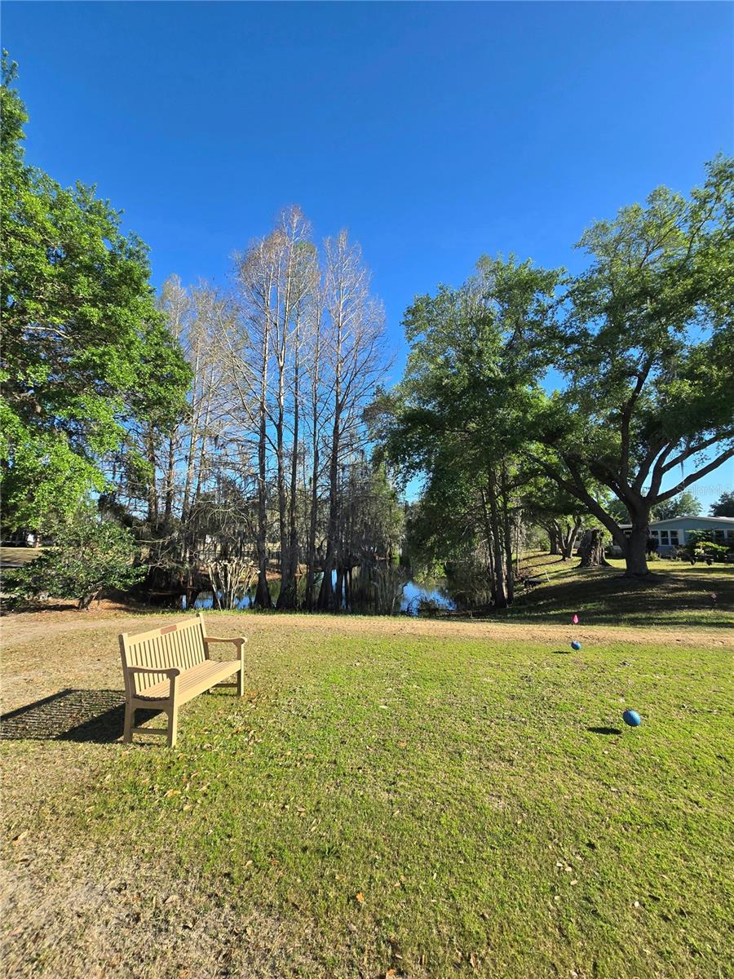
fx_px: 368
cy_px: 490
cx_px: 367
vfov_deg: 106.2
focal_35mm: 13
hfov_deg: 89.9
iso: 50
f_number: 2.2
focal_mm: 2.2
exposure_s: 1/1429
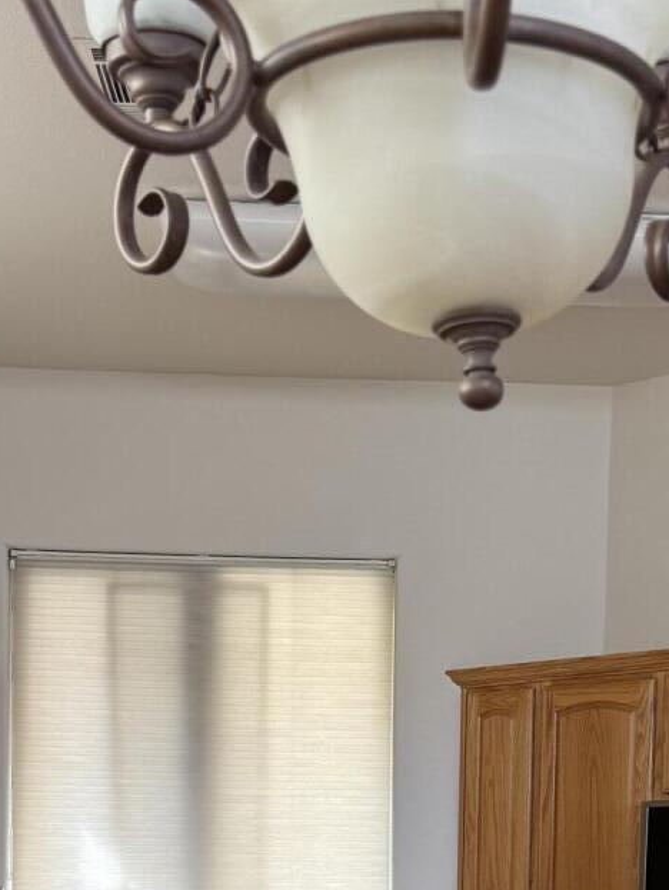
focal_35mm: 77
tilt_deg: -2.6
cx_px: 415
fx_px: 1982
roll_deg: -0.5
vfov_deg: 23.6
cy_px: 1006
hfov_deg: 19.1
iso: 125
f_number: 1.78
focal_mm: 6.76
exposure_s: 1/128
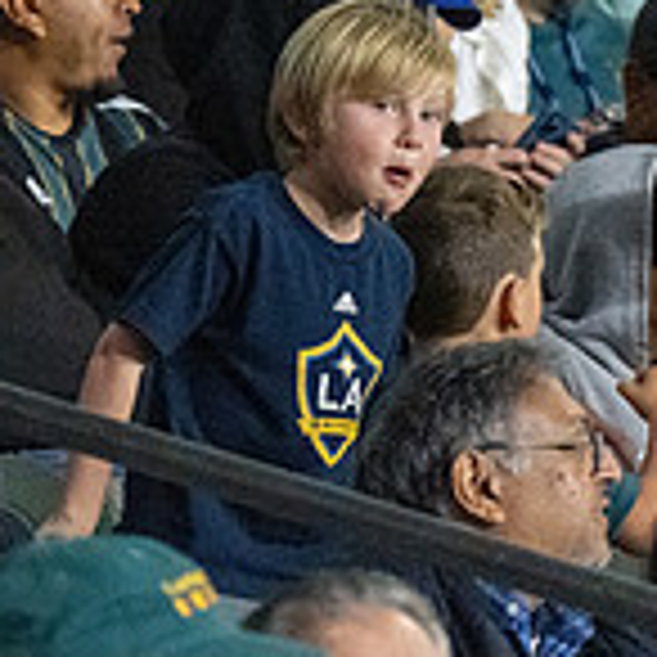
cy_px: 277
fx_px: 14516
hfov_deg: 2.6
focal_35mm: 676
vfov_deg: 2.6
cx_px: 1300
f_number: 8
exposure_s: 1/400
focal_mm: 200
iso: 20000
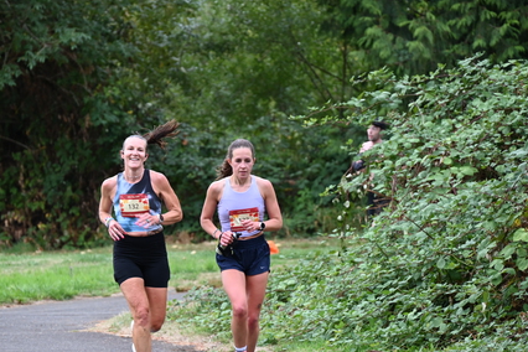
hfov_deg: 8.0
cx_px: 209
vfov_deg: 5.3
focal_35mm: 258
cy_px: 190
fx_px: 3784
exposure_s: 1/250
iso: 800
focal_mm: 200
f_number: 6.3
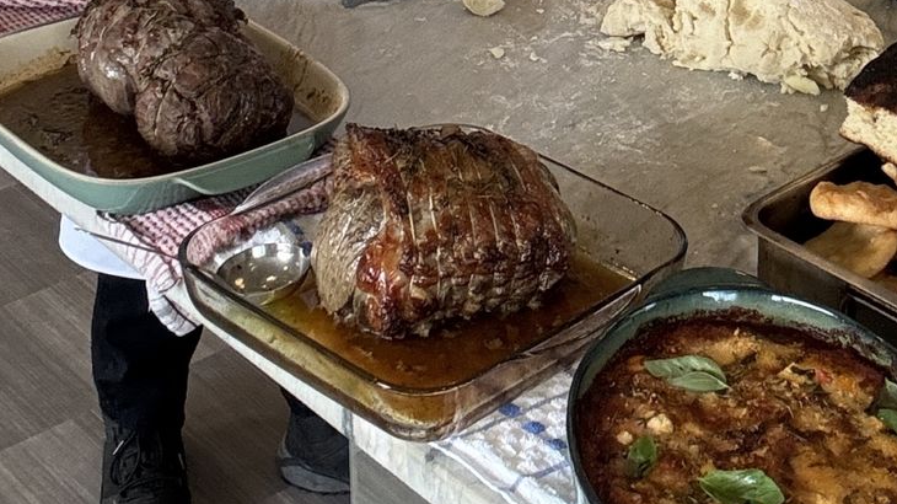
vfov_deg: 13.2
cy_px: -270
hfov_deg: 24.5
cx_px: 668
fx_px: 2045
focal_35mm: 86
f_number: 1.9
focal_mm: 2.69
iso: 80
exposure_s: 1/121
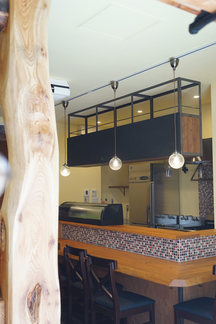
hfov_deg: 33.4
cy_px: 162
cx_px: 108
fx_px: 360
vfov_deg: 48.5
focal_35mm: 40
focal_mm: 40
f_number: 4
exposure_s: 1/60
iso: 500
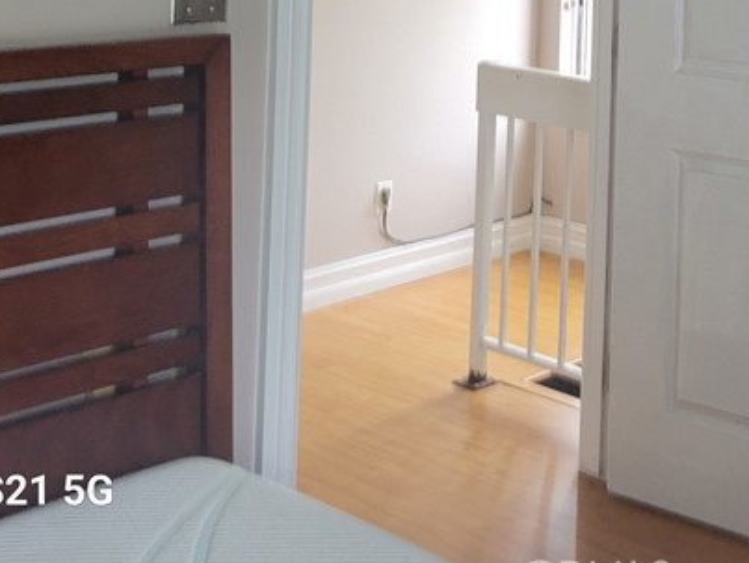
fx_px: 1429
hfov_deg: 28.0
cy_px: -110
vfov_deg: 20.8
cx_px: 704
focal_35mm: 66
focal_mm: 5.4
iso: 200
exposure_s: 1/60
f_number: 1.8
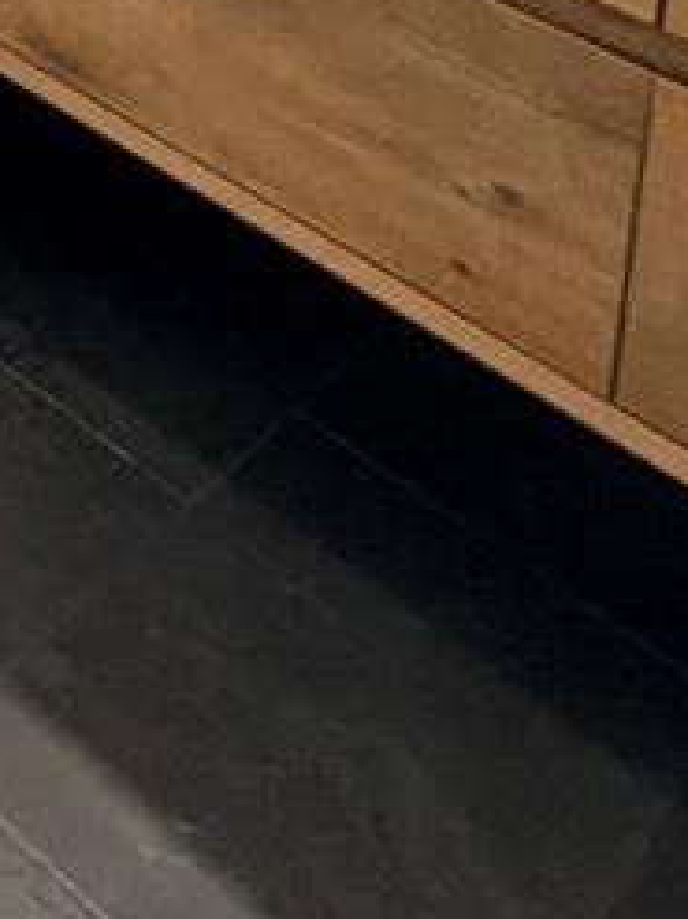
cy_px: -949
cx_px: -956
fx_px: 1804
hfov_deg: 14.4
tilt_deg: -5.8
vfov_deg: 18.3
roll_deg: -2.7
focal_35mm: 68
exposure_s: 1/60
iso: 250
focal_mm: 2.22
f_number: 2.2
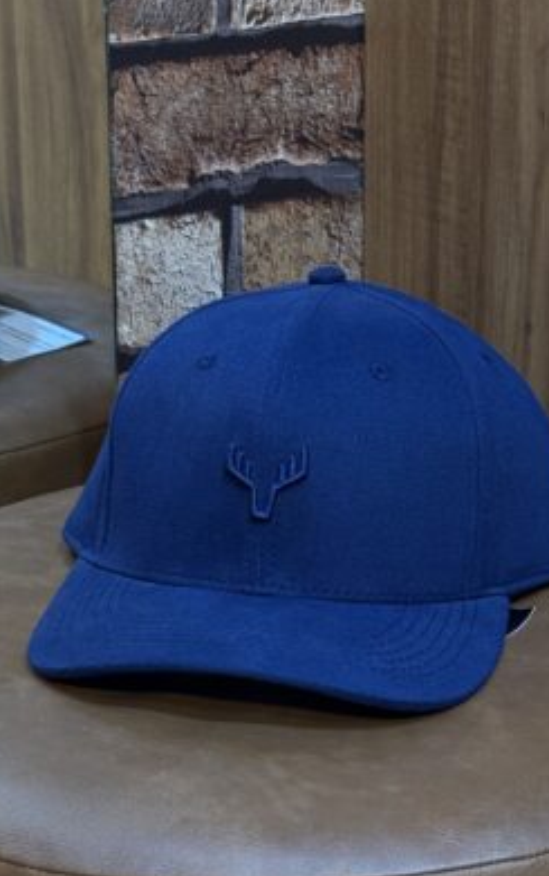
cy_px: 435
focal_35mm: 52
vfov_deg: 38.8
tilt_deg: -18.6
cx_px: 294
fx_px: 1243
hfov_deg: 24.9
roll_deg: +0.4
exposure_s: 1/40
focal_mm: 6.76
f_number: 1.78
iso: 200
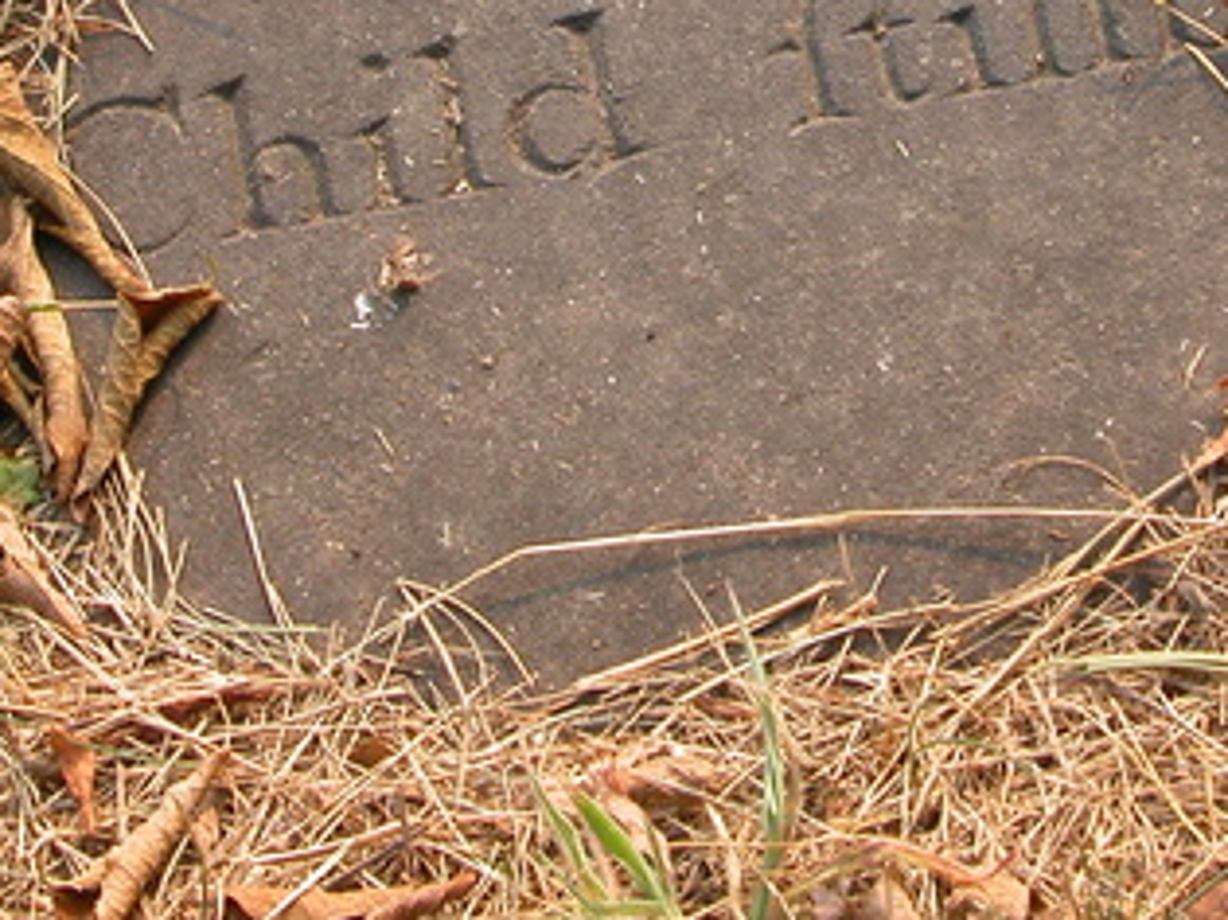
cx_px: 628
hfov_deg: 13.5
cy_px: -51
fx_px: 5177
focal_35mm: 146
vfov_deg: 10.1
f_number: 5.6
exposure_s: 1/120
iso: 100
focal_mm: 14.7
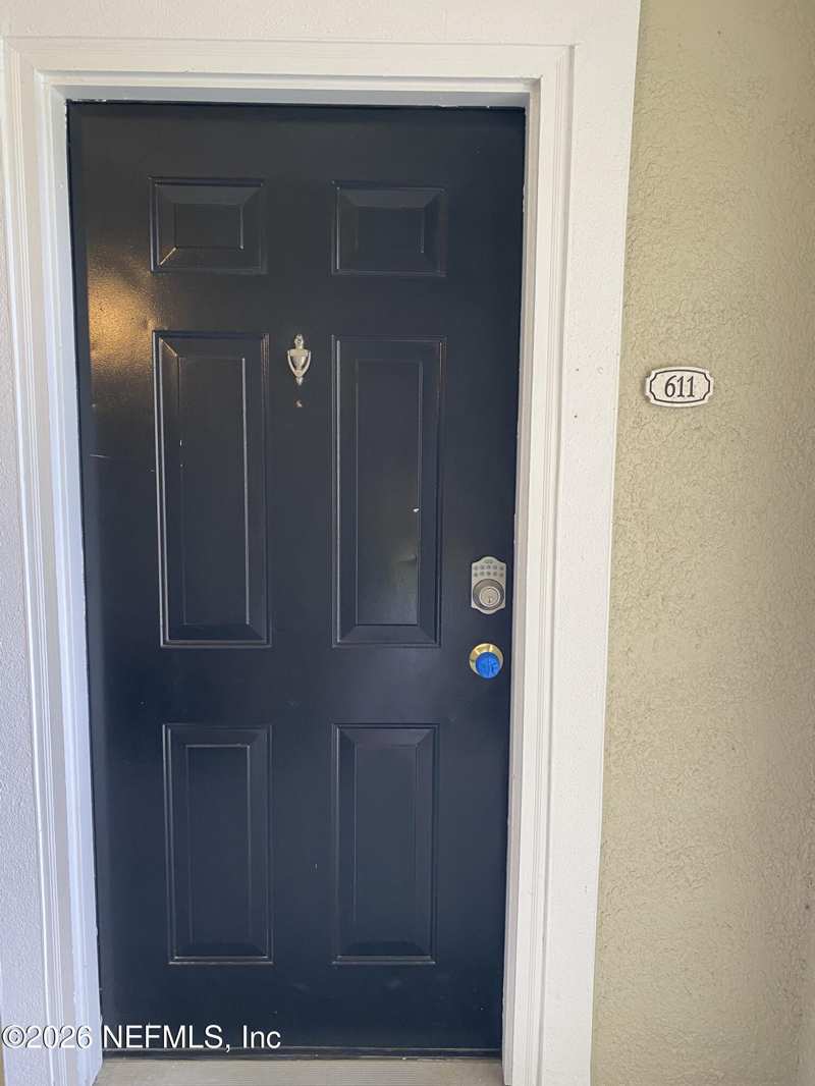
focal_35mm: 26
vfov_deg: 67.3
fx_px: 816
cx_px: 408
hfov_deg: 53.1
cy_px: 543
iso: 125
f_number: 1.8
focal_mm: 4.25
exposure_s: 1/68
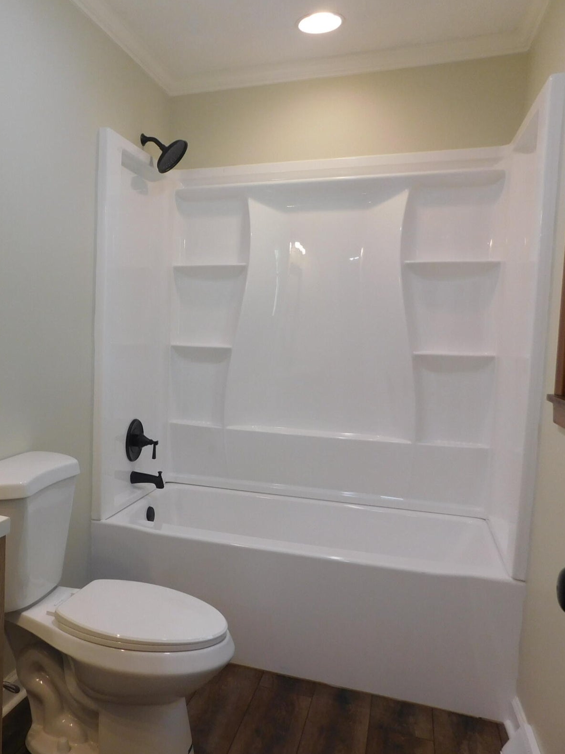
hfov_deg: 43.1
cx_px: 104
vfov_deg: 58.4
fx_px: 675
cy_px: 376
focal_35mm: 31
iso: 125
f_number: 3
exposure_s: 1/50
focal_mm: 4
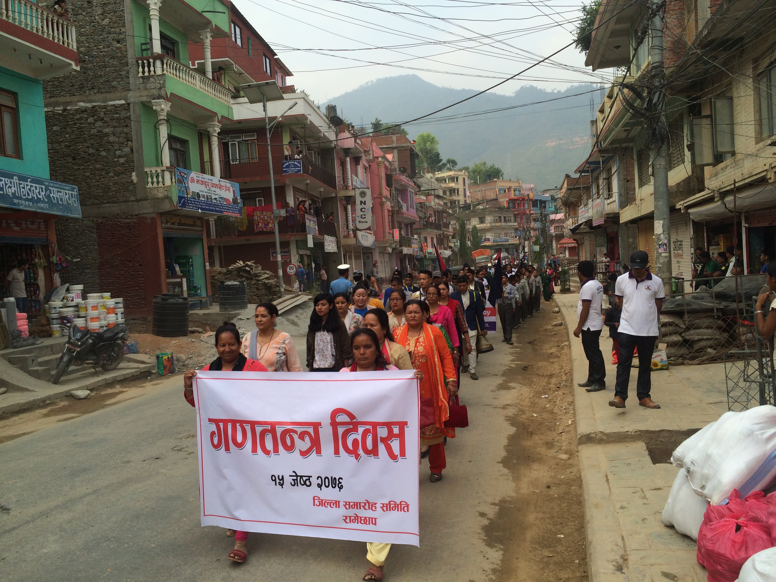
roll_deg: +2.8
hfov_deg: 61.7
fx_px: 650
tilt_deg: -7.1
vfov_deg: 48.2
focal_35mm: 29
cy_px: 291
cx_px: 388
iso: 32
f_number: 2.2
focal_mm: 4.15
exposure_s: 1/774
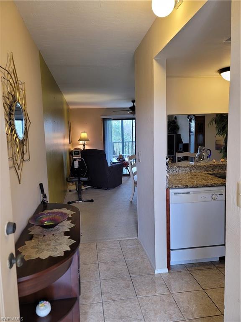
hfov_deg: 54.9
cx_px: 120
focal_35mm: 25
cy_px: 161
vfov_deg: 69.4
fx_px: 232
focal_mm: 7
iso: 250
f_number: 1.8
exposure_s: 1/120
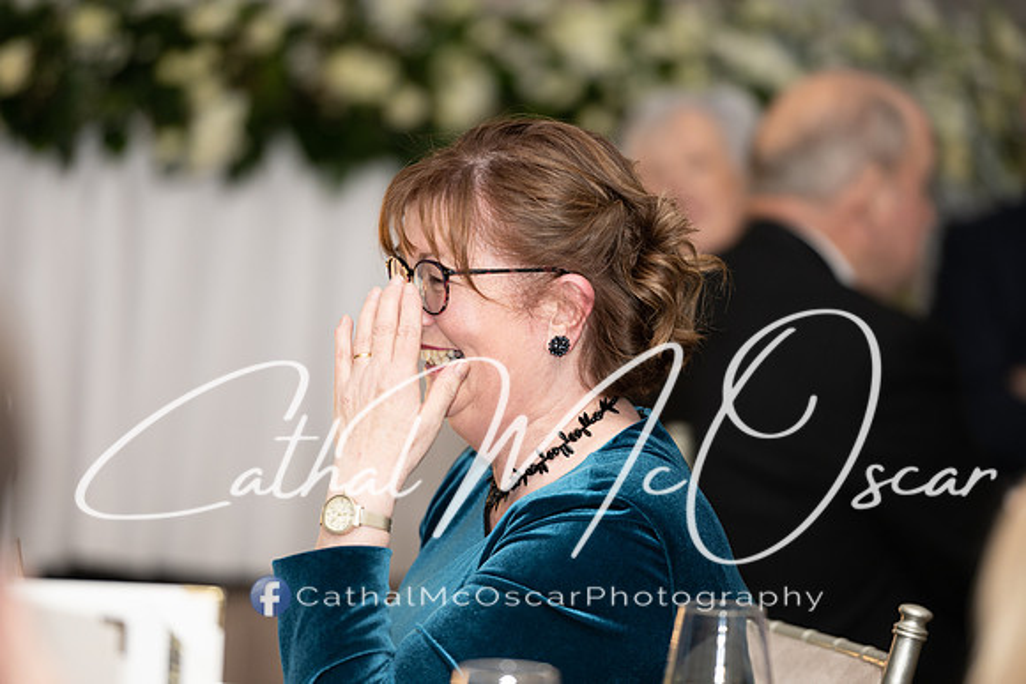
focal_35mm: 200
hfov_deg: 10.3
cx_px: 513
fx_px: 5701
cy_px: 342
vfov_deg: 6.9
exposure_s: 1/160
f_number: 2.8
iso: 400
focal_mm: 200
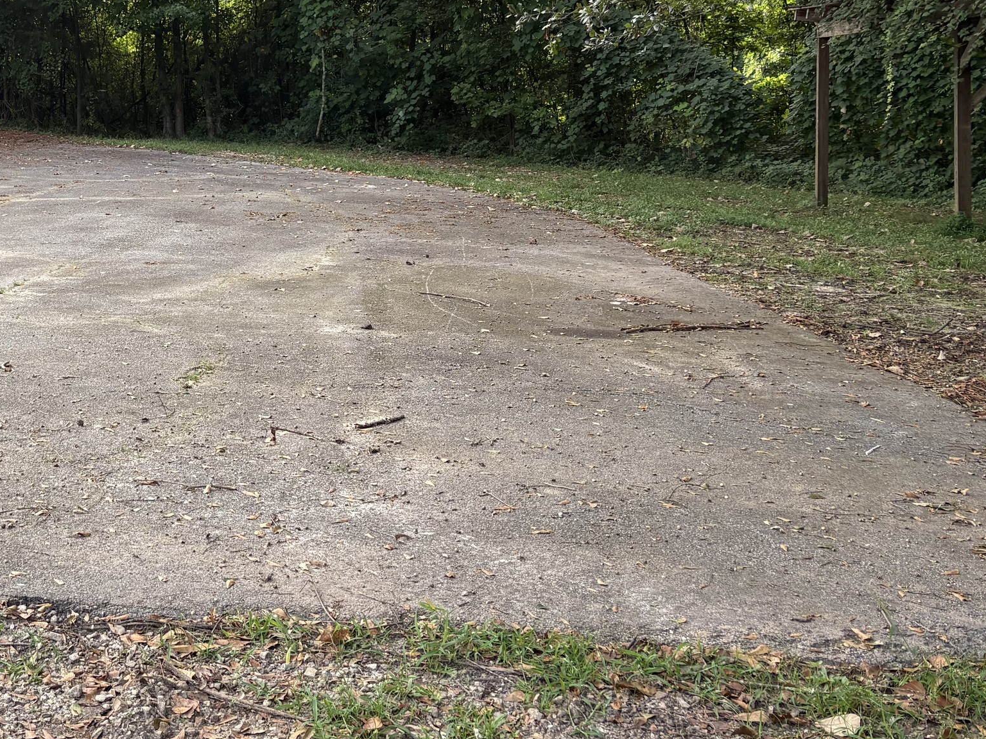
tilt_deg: -1.9
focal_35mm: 52
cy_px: 150
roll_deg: +1.4
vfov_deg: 27.5
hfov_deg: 34.8
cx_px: 110
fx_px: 1481
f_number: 1.6
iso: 64
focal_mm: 5.96
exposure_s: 1/232
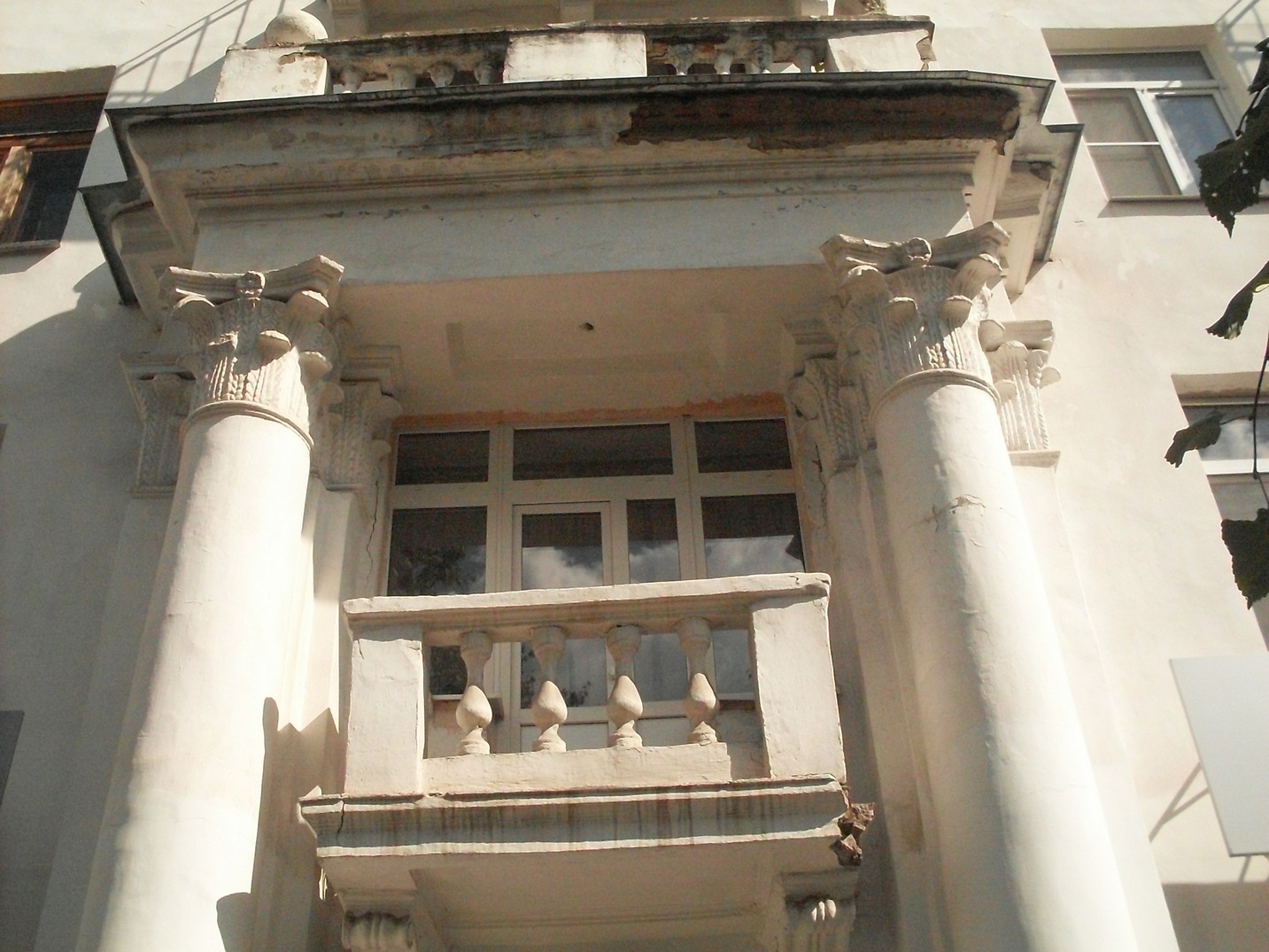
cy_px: 476
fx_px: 1393
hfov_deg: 49.0
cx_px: 634
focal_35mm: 38
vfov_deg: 37.7
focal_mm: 6.3
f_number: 8.4
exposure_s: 1/1000
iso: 400
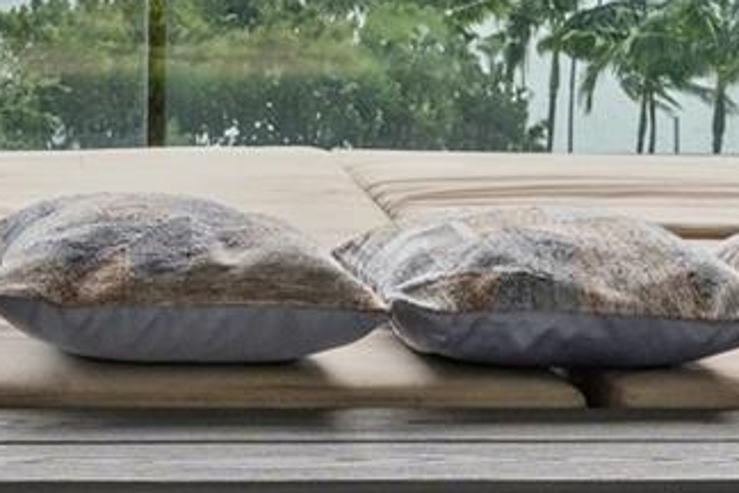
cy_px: 2
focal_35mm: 84
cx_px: 98
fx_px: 1724
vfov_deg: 16.0
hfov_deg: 23.6
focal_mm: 17
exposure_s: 1/800
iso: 1000
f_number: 6.3
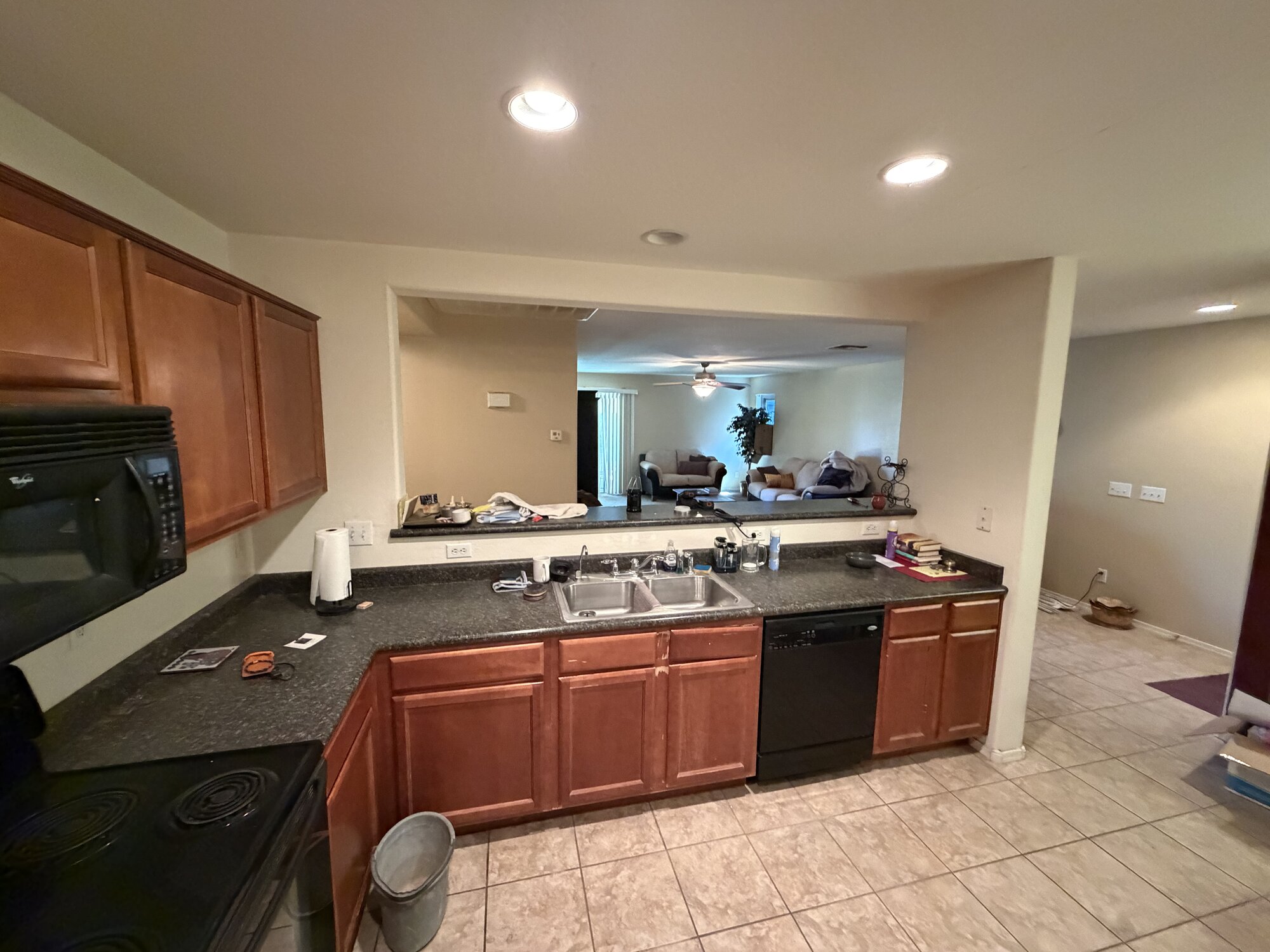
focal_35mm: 14
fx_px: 514
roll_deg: -0.3
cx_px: 635
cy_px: 476
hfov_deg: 102.1
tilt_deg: -6.8
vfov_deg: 85.7
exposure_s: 1/60
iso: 1000
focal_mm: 2.22
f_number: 2.2
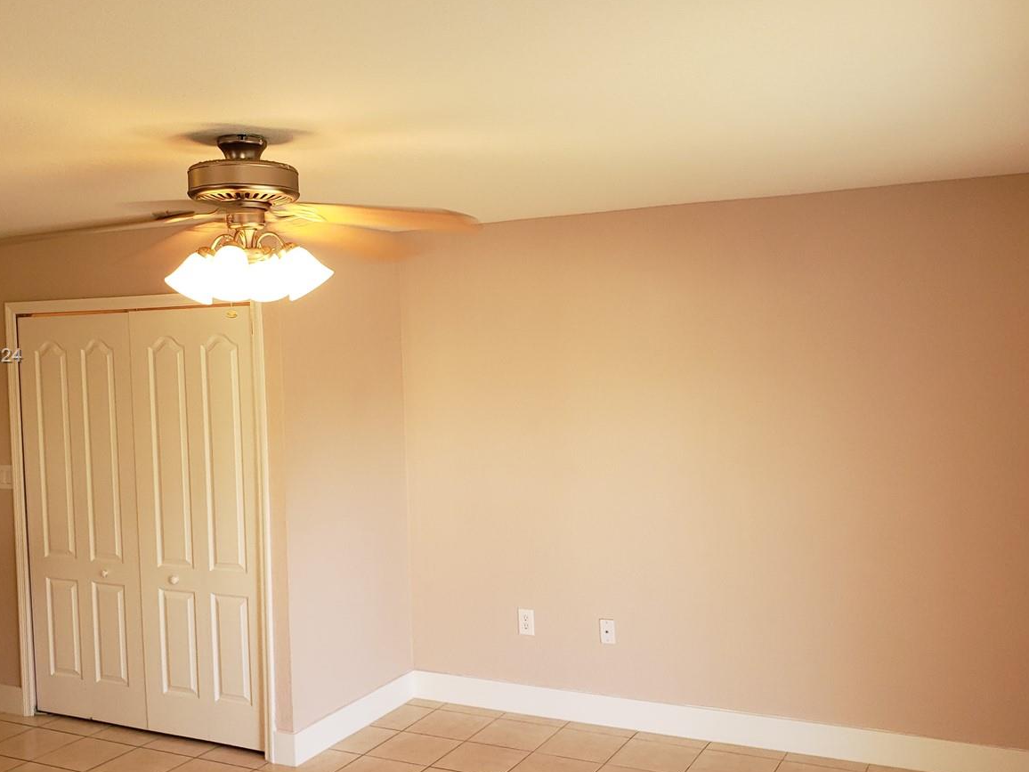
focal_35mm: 36
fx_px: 1070
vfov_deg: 39.6
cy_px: 357
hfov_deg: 51.2
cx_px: 450
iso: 100
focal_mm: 4.3
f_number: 2.4
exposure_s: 1/30
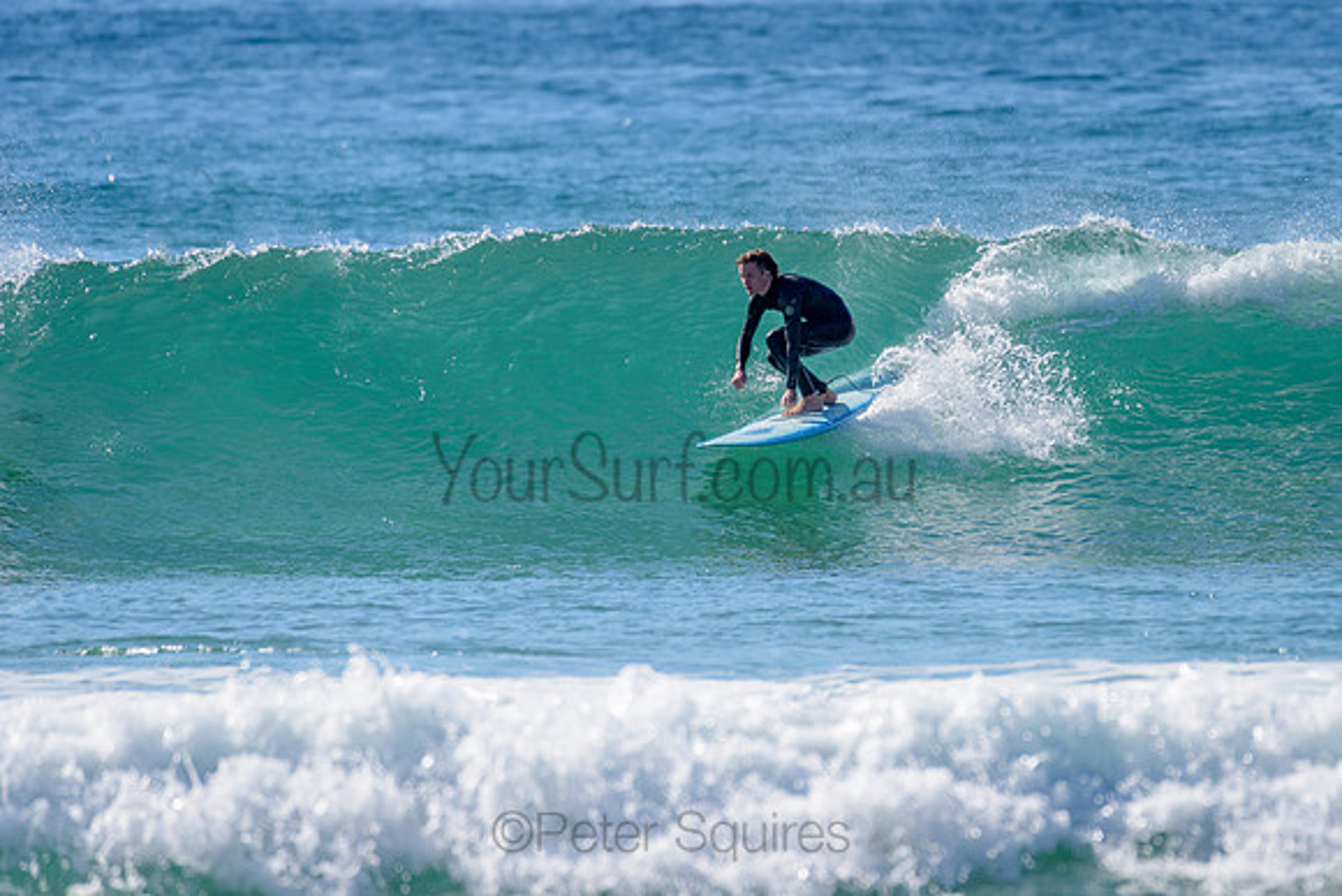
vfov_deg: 2.2
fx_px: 22849
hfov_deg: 3.4
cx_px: 802
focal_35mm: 613
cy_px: 388
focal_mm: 500
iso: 125
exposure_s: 1/2000
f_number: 5.6
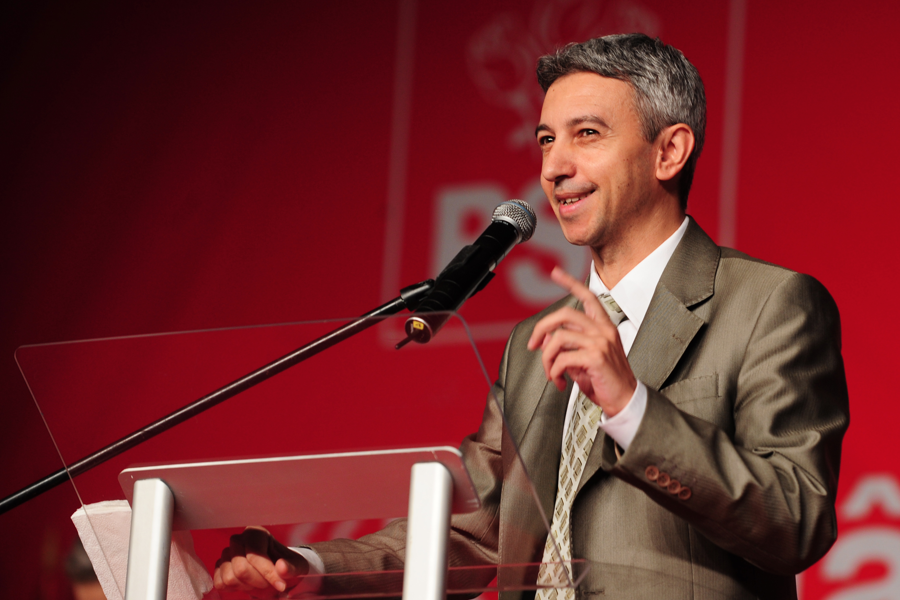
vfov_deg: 10.1
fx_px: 3400
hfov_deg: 15.1
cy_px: 299
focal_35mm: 136
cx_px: 451
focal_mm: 135
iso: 800
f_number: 4
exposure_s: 1/160
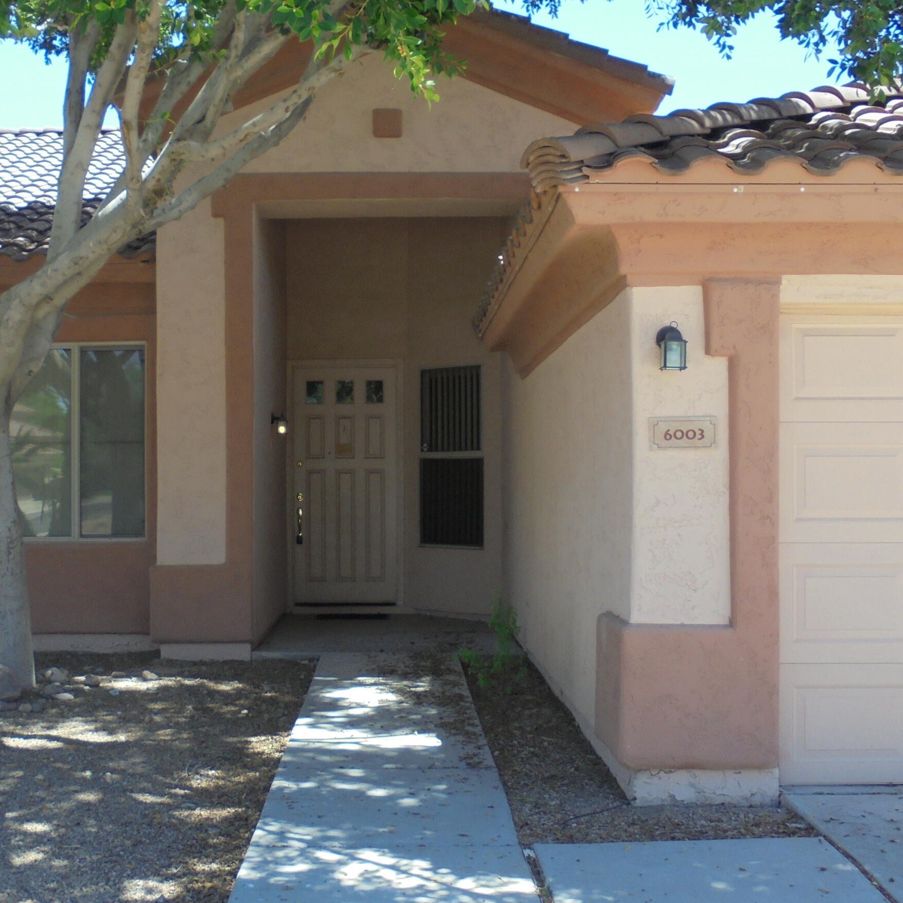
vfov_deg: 38.3
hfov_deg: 38.1
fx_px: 1299
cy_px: 478
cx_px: 328
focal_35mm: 44
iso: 100
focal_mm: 5.3
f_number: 3.7
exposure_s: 1/200
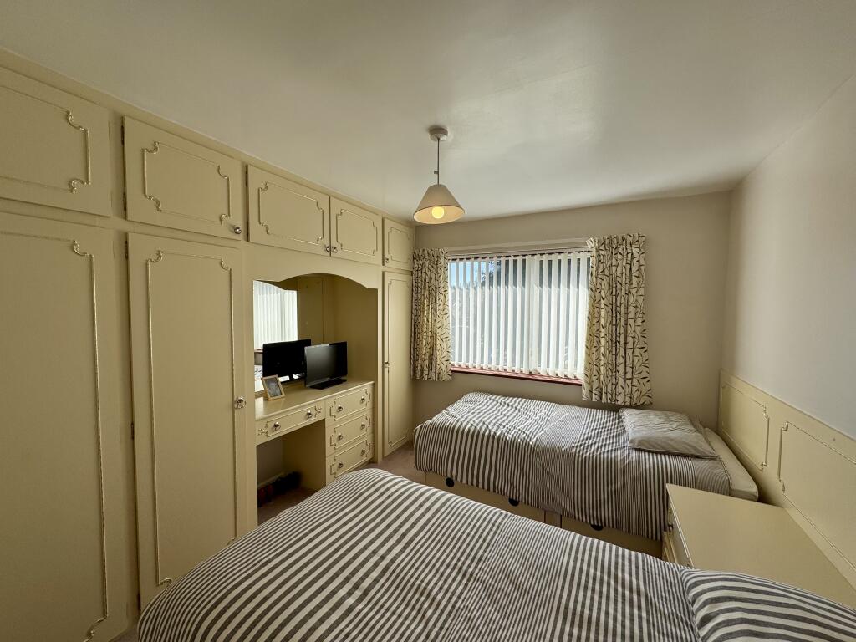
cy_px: 321
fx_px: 346
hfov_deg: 102.1
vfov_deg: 85.7
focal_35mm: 14
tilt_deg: -1.5
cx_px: 428
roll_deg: -0.3
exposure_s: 1/631
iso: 40
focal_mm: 2.22
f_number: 2.2
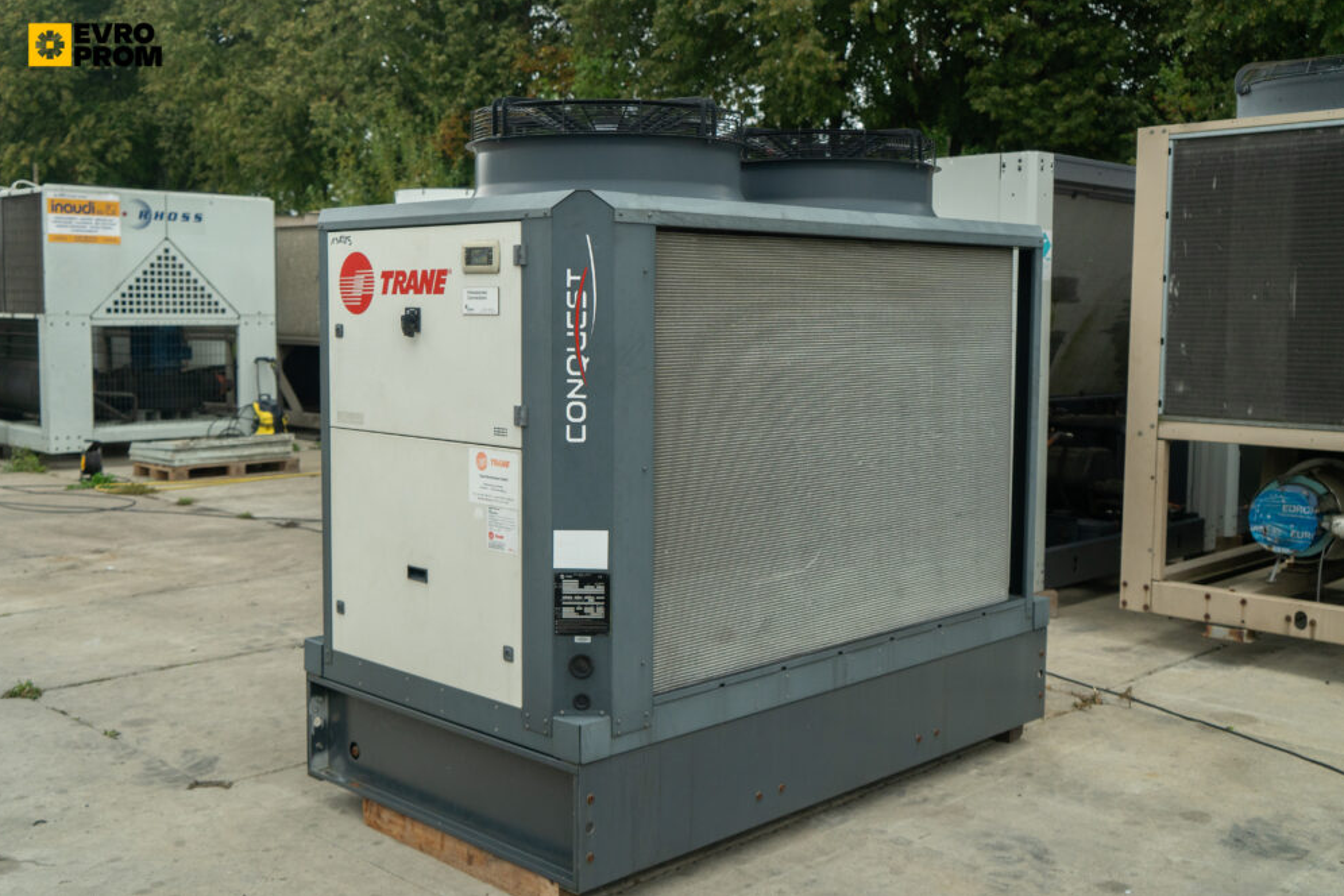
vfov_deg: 36.9
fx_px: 1344
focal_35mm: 36
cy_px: 437
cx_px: 672
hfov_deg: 53.1
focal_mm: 35
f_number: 4.5
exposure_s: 1/320
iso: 500
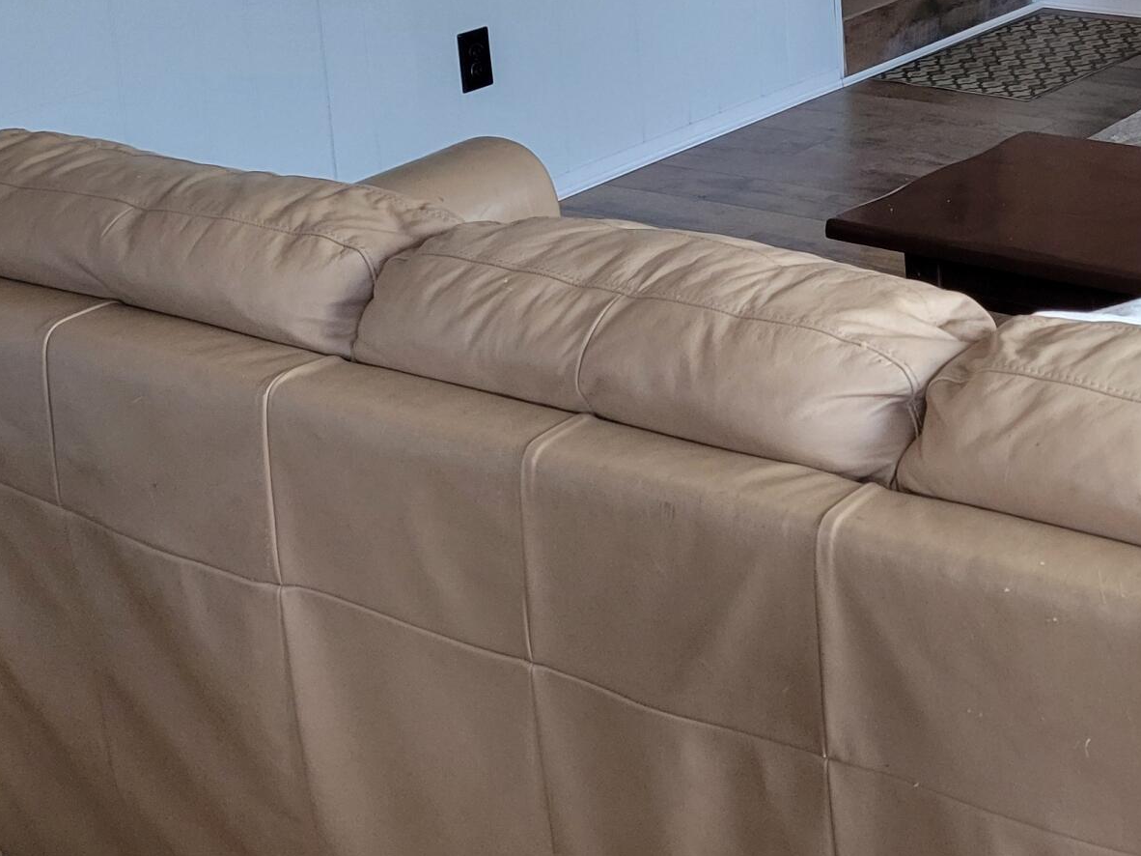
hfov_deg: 27.2
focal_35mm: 66
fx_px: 2175
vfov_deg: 21.3
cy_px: -32
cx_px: 1226
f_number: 1.8
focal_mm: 5.4
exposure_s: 1/120
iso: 250
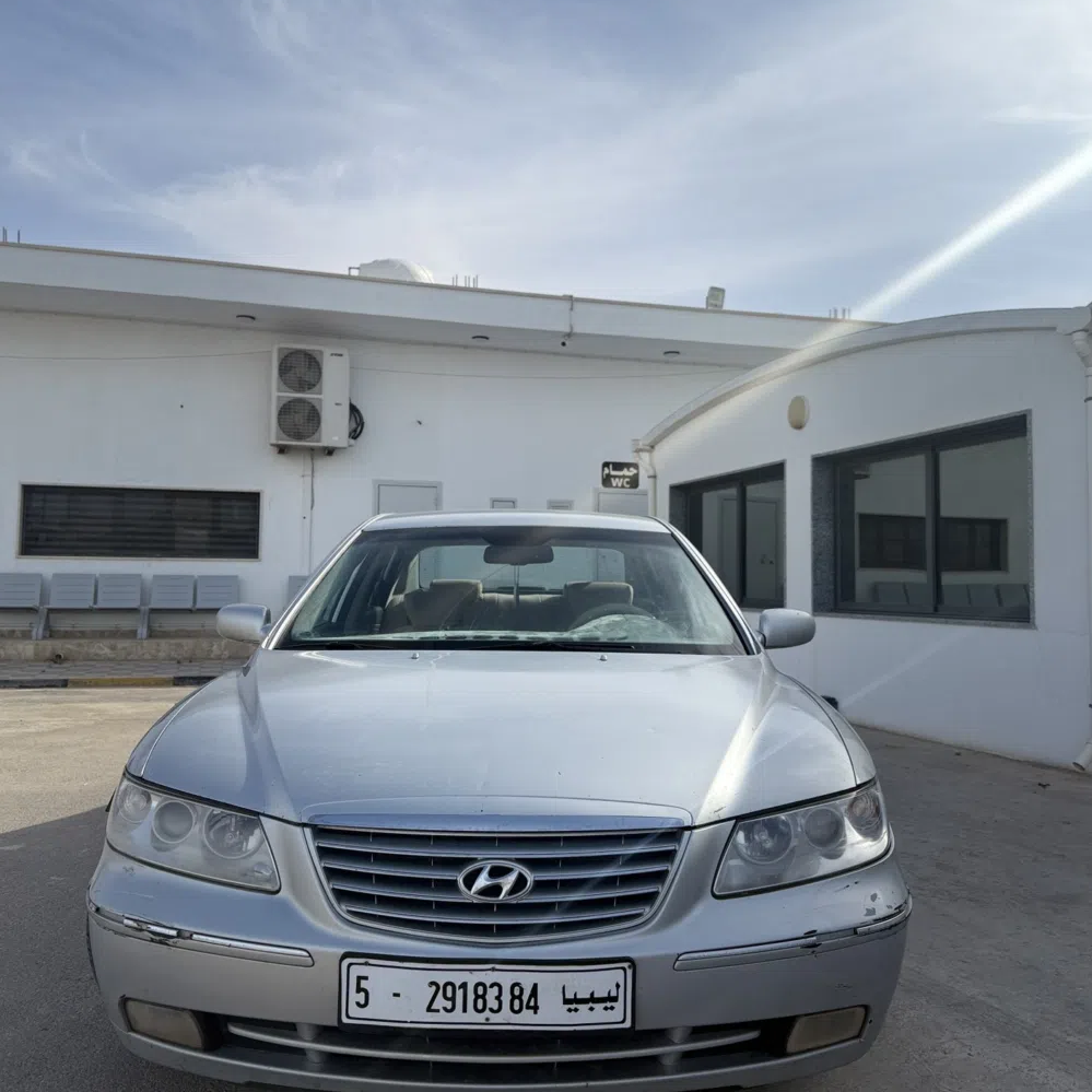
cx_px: 542
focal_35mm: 29
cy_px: 509
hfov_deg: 55.6
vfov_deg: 55.6
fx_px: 1035
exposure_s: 1/7353
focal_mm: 6.76
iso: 80
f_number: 1.78
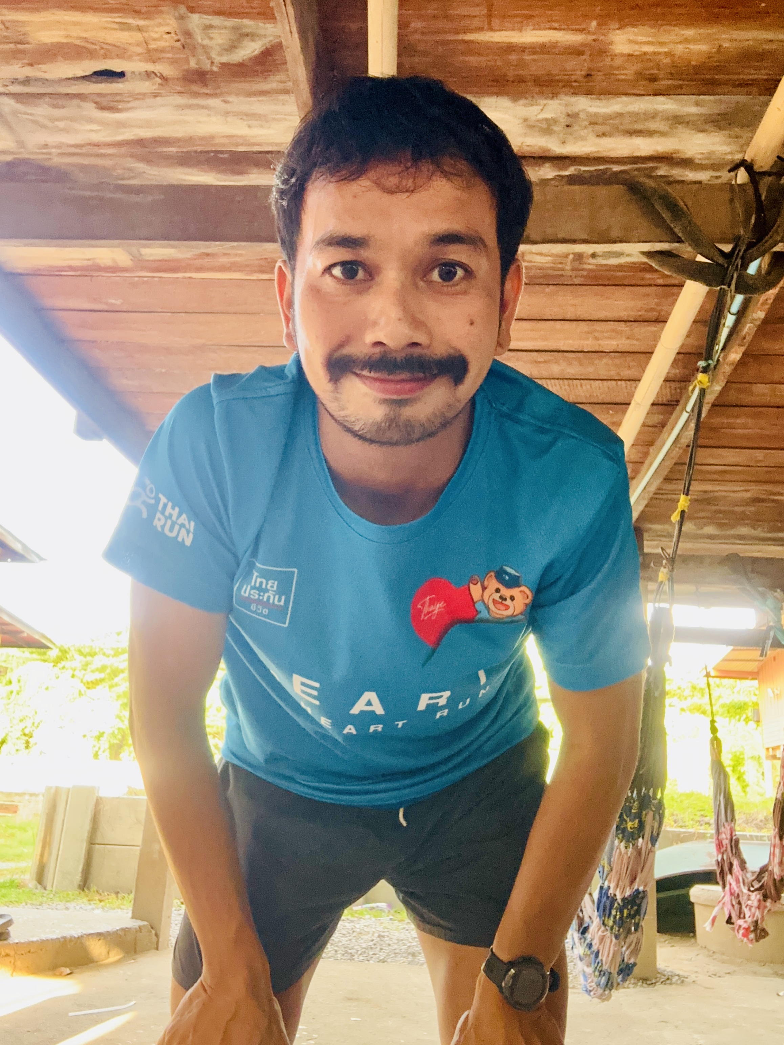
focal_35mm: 30
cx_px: 392
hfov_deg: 46.8
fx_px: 906
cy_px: 522
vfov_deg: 60.0
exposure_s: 1/60
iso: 250
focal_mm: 2.69
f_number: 1.9
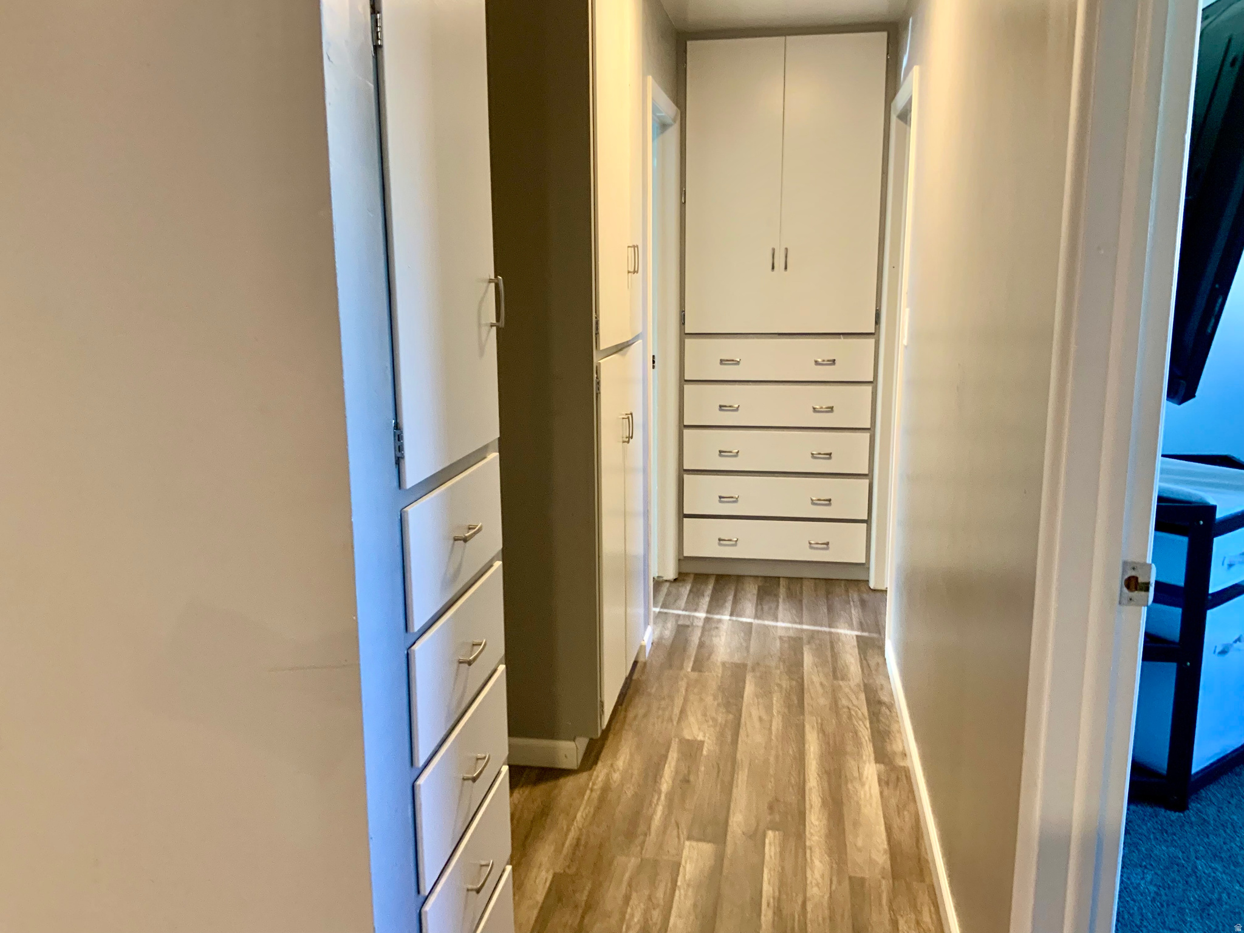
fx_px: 1042
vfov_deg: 48.2
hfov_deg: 61.7
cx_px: 622
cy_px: 466
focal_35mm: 29
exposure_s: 1/60
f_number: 1.8
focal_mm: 3
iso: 160
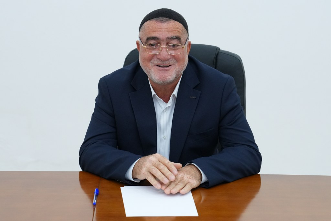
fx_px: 965
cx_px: 166
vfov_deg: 13.0
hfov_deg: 19.5
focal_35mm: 105
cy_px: 110
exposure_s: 1/200
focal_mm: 70
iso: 2000
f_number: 5
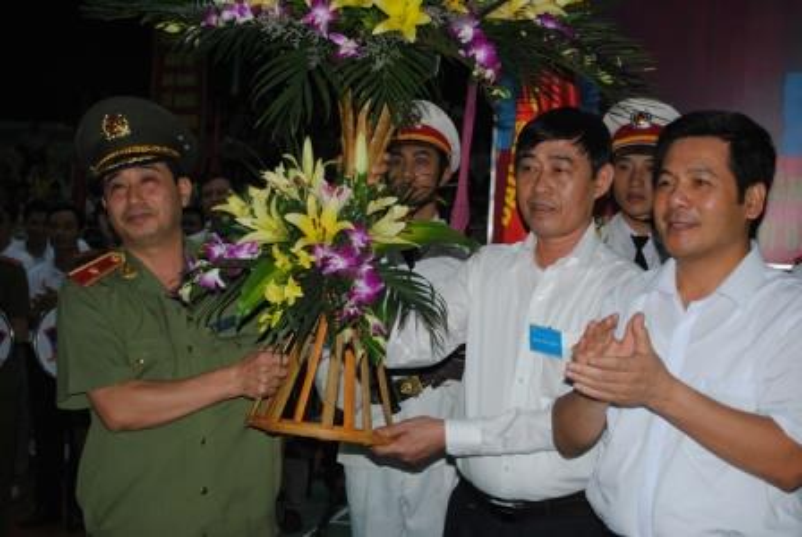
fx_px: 1205
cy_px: 268
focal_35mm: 54
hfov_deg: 36.8
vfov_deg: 25.1
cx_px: 401
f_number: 5
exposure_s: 1/60
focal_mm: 36
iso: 200
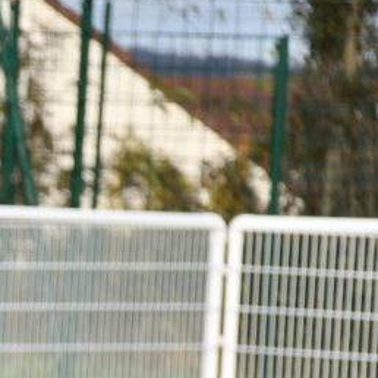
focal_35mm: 594
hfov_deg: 2.9
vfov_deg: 2.9
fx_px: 7338
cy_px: 473
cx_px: -363
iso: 220
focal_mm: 100
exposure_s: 1/500
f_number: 5.6
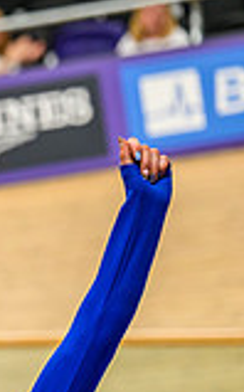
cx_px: -420
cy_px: 466
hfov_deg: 2.4
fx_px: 5729
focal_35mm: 537
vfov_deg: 3.9
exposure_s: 1/1250
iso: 3200
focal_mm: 140
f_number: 4
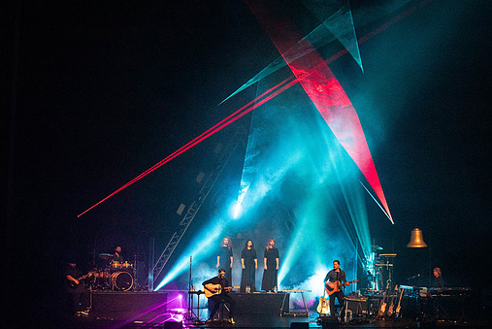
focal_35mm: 80
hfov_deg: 25.3
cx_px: 264
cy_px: 144
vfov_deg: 17.1
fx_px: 1094
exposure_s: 1/250
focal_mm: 70
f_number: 5.6
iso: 6400
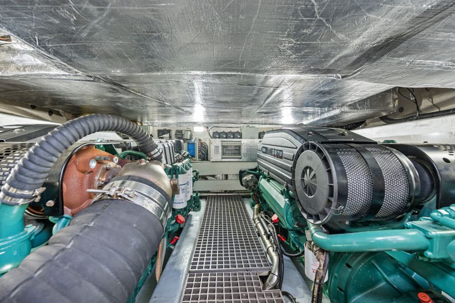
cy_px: 152
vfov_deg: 81.2
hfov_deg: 104.3
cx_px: 228
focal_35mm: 14
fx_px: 177
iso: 1250
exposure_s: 1/10
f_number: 5.6
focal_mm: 14
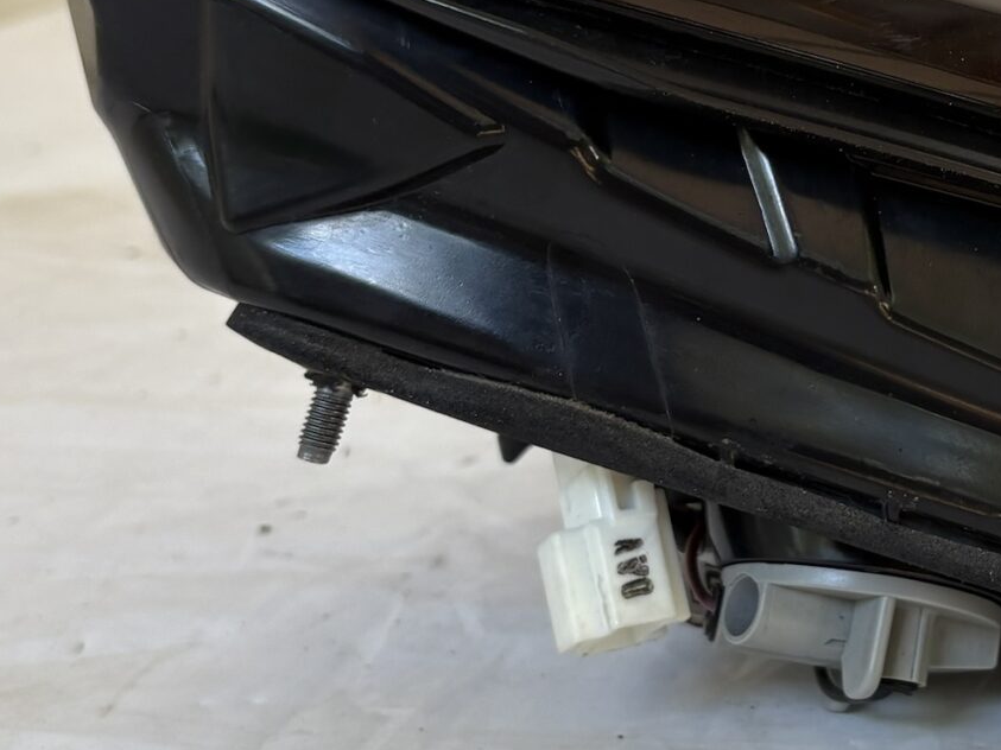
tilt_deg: -15.1
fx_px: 2284
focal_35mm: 79
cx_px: 988
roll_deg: +2.4
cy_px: 221
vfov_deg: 18.6
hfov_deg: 23.7
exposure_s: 1/122
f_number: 1.6
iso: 40
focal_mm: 5.96
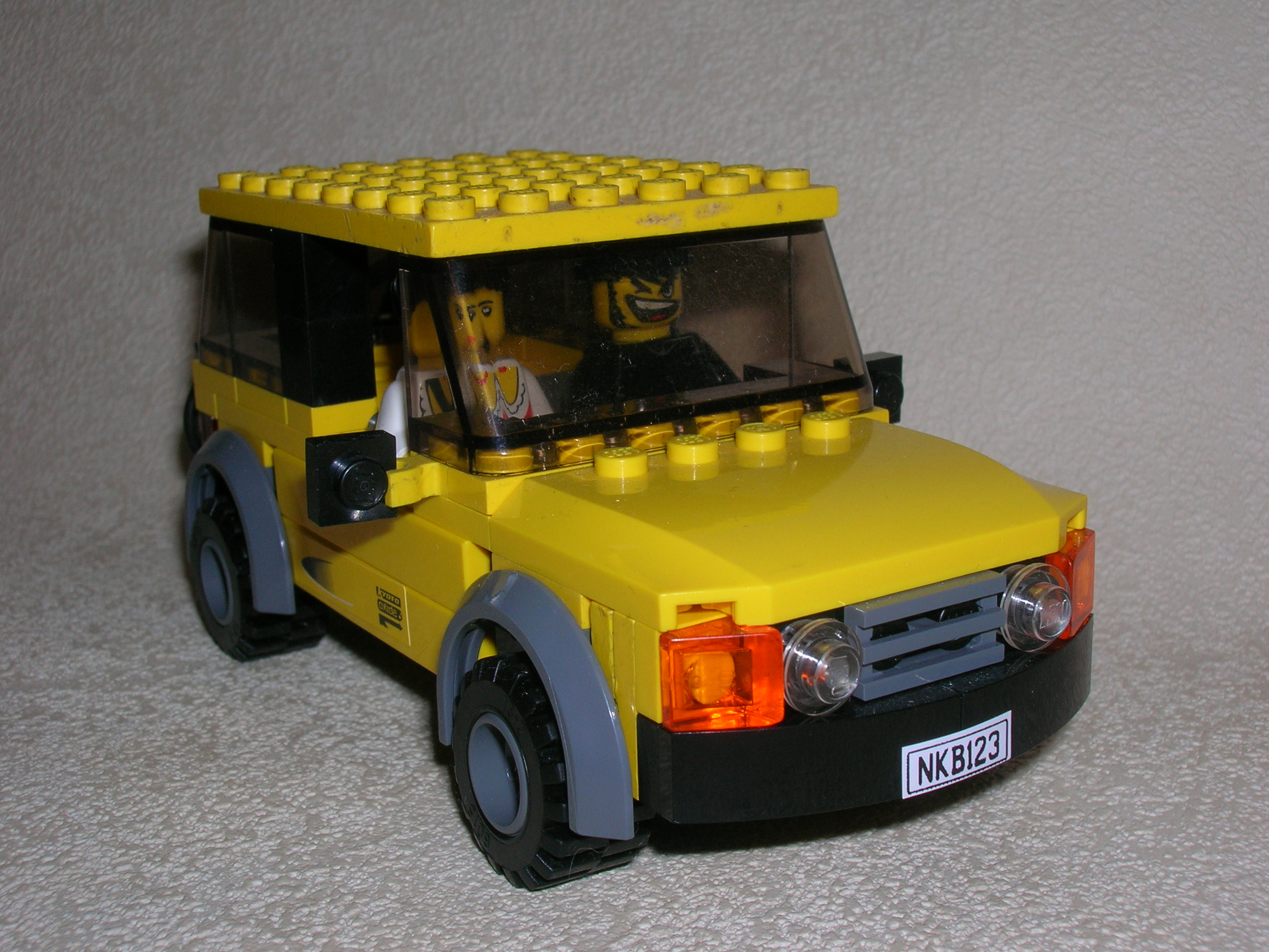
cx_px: 634
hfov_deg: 41.2
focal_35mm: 46
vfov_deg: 31.5
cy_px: 476
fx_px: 1686
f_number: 5.4
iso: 50
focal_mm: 7.7
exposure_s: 1/60.1
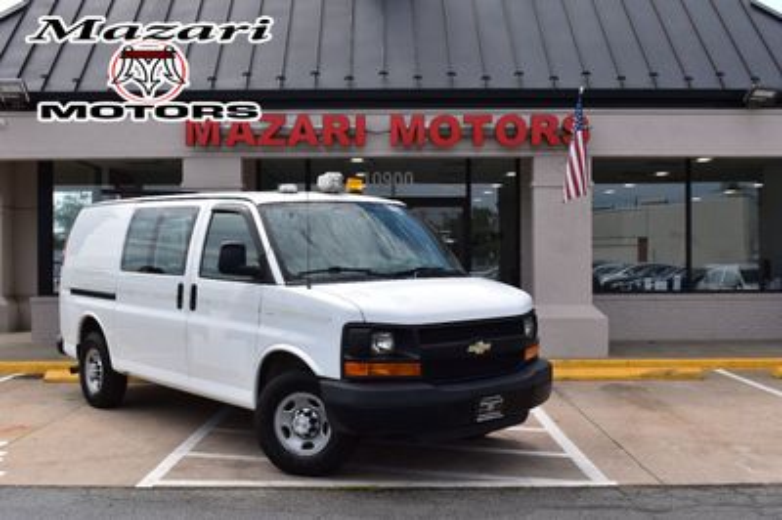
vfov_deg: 33.0
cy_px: 260
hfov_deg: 48.0
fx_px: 879
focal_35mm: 40
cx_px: 391
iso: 360
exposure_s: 1/500
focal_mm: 27
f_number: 11
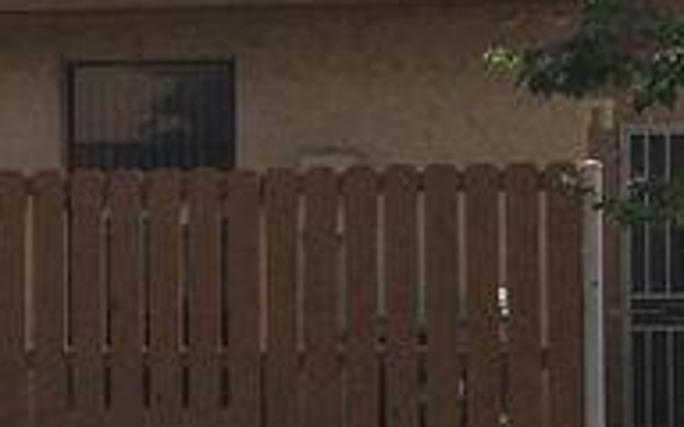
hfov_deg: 19.5
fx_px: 1995
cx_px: 321
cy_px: 215
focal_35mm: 107
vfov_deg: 12.2
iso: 32
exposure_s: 1/3165
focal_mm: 4.15
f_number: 2.2
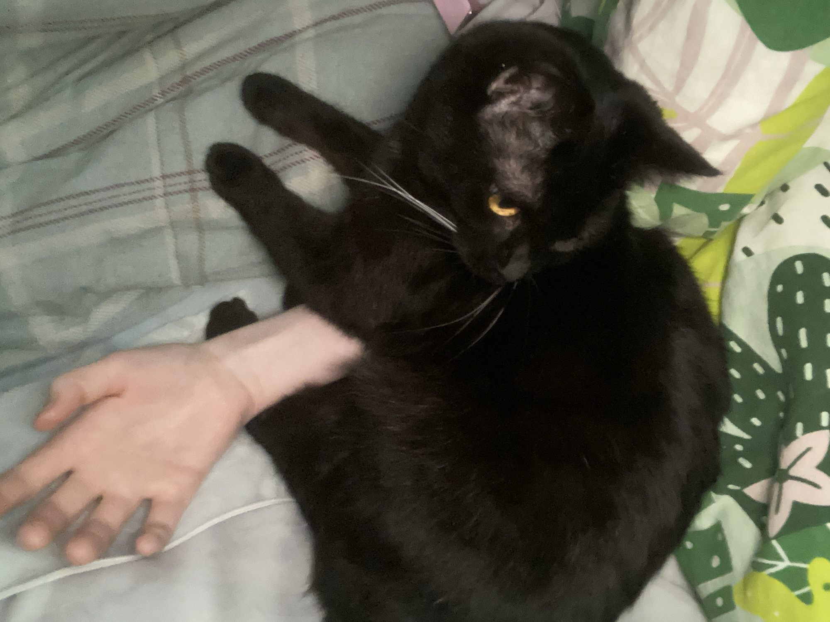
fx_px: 719
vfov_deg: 46.8
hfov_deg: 60.0
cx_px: 415
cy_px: 311
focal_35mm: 30
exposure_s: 1/16
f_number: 2.2
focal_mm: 2.71
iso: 1000
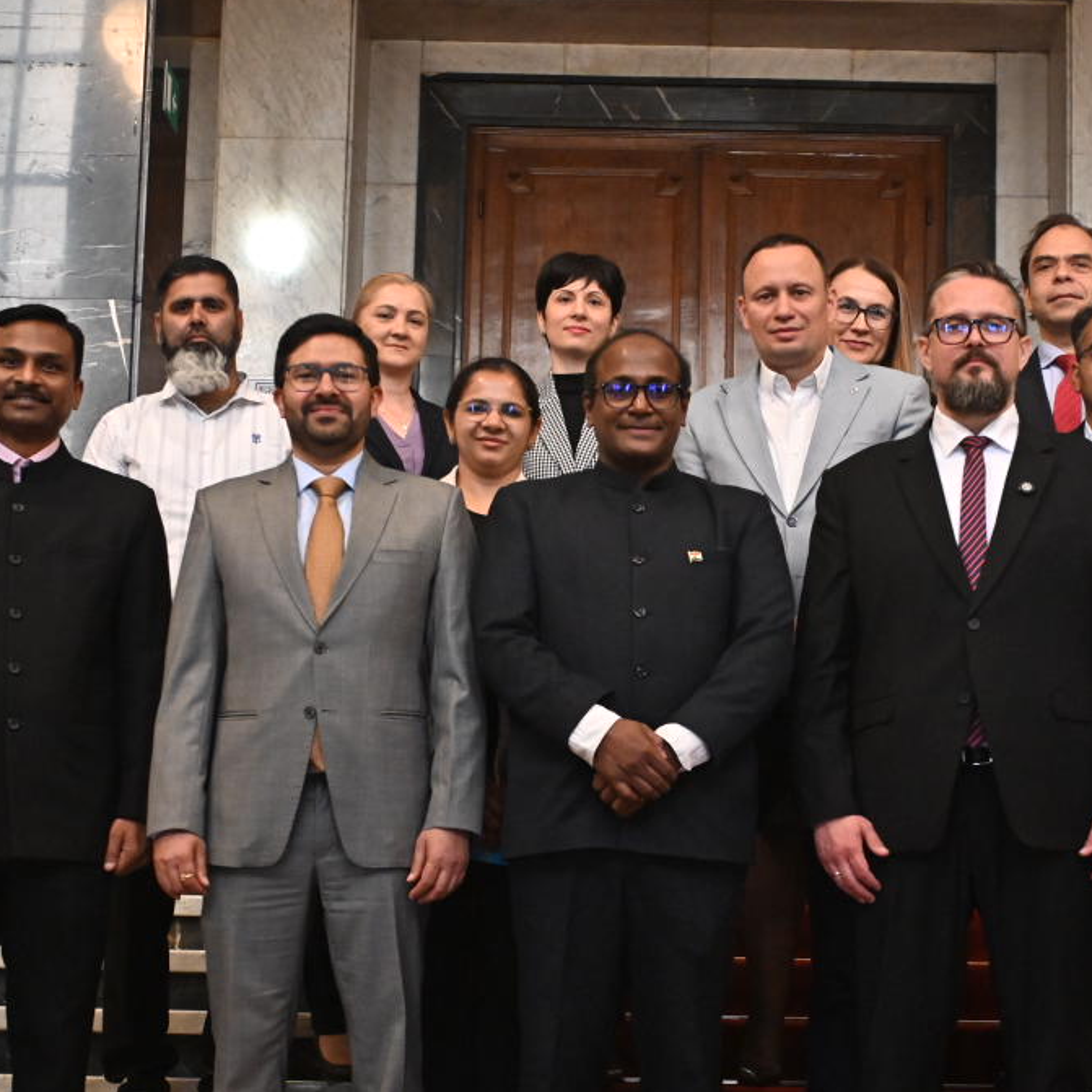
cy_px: 716
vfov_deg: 22.1
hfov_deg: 22.2
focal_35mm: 78
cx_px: 605
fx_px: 2784
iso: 3200
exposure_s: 1/250
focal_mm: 38
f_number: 4
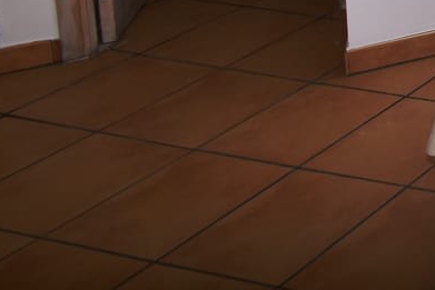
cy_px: -306
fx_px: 834
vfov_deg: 15.4
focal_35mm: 69
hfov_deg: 16.5
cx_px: 978
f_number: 9
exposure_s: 1/320
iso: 100
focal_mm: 10
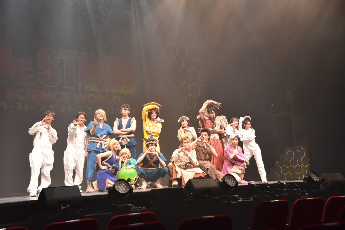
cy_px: 115
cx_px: 172
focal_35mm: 50
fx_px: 479
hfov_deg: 39.6
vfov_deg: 27.0
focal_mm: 50
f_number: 5.6
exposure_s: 1/250
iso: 5000
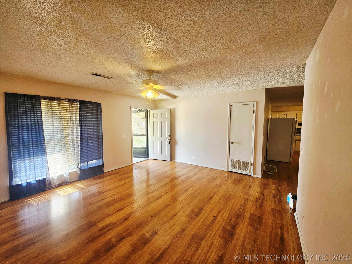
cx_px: 176
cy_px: 132
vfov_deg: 89.9
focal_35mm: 13
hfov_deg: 106.2
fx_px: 132
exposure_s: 1/60.2
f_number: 2.2
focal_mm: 2.2
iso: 160
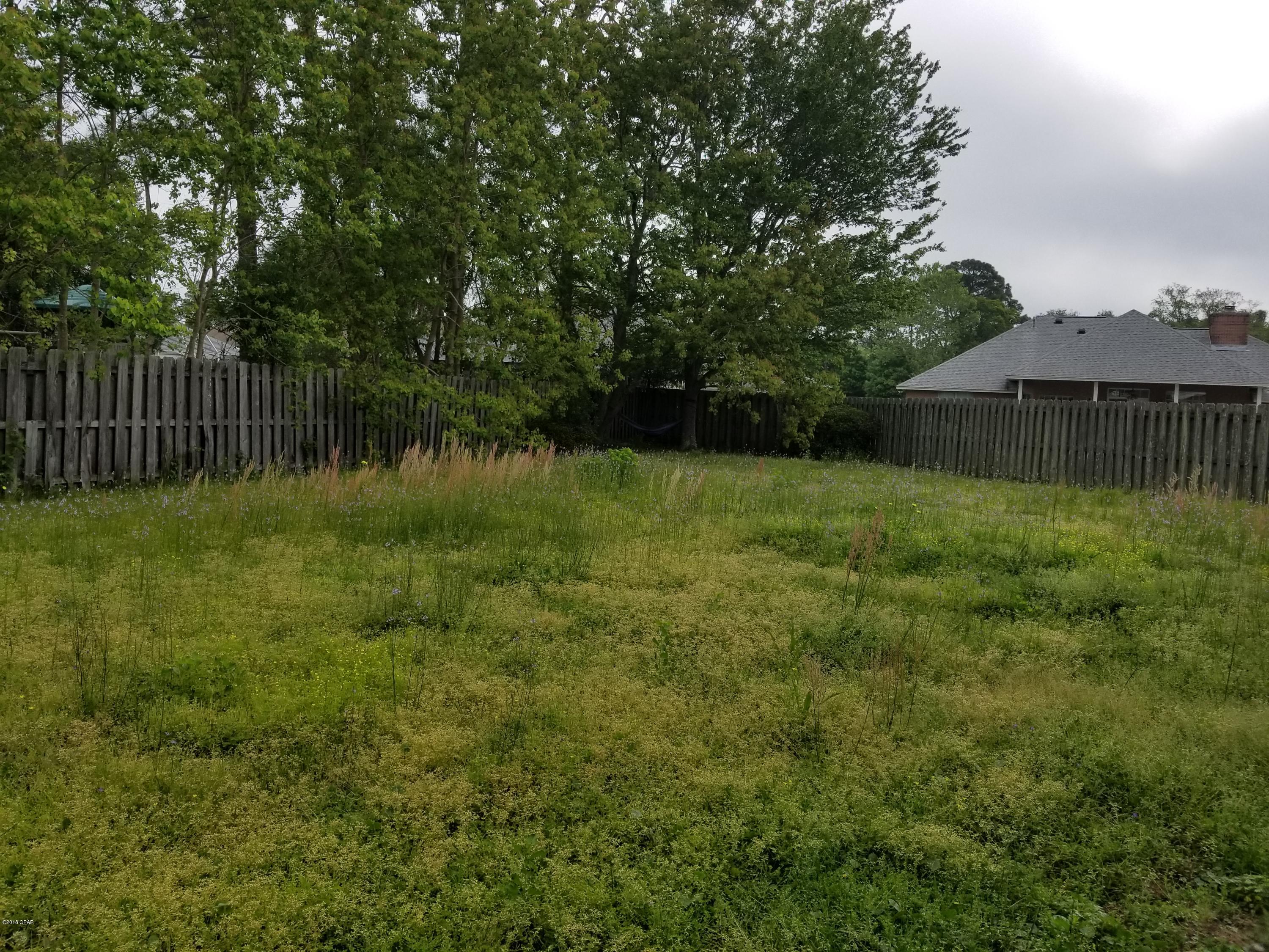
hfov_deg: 67.3
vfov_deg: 53.1
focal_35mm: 26
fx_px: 953
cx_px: 634
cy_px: 476
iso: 50
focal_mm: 4.25
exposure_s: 1/4832
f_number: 1.7
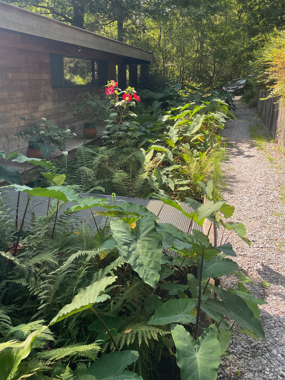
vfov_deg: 56.7
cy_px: 167
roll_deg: +0.2
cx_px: 129
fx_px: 351
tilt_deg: -13.2
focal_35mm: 32
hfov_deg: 44.1
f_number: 1.6
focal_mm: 4.2
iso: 32
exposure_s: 1/297
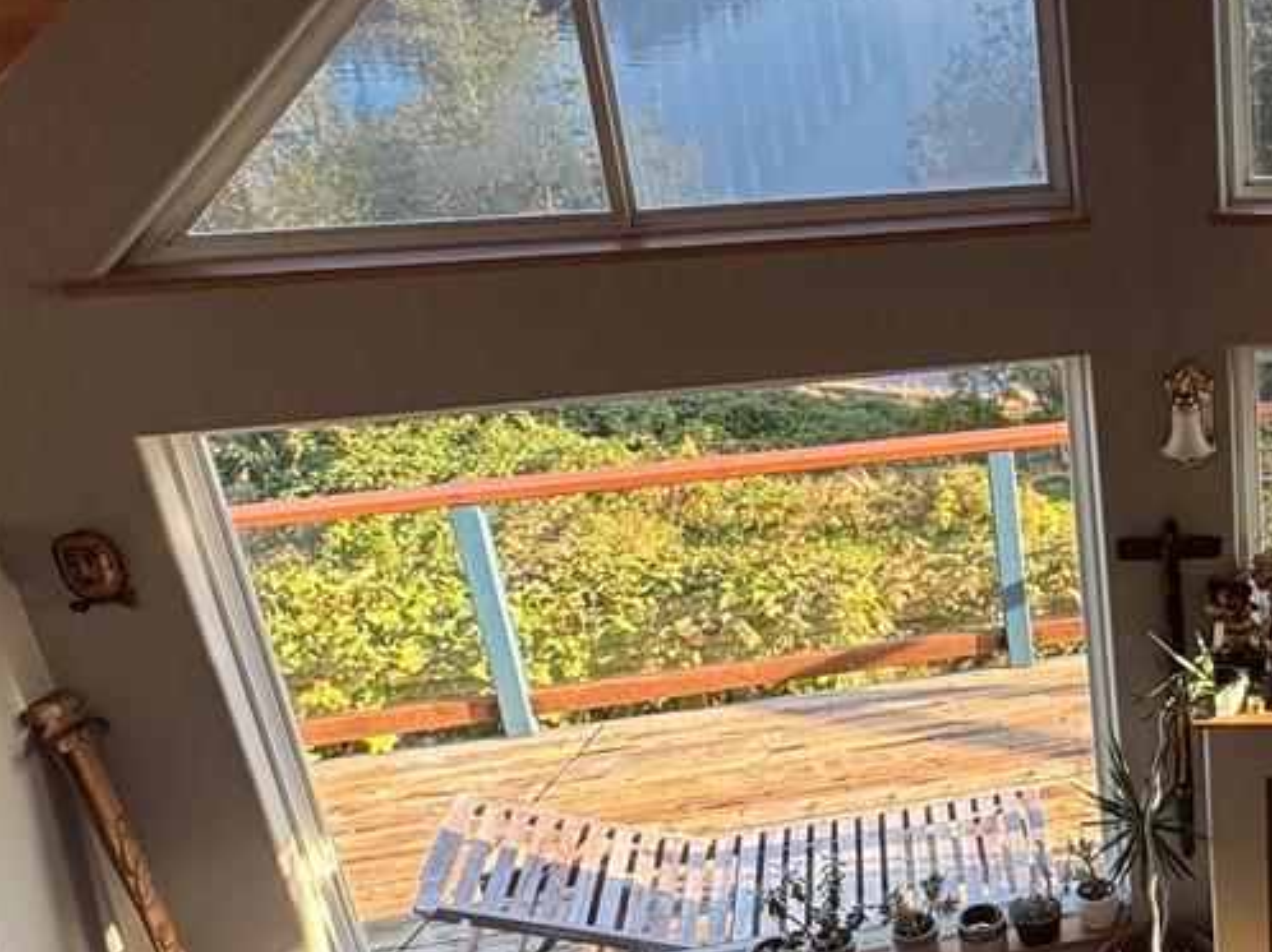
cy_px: 574
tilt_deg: -25.3
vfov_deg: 32.1
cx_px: 1377
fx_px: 1653
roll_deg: +0.5
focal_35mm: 45
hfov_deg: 36.2
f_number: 2.2
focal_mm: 2.22
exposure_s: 1/99
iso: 50
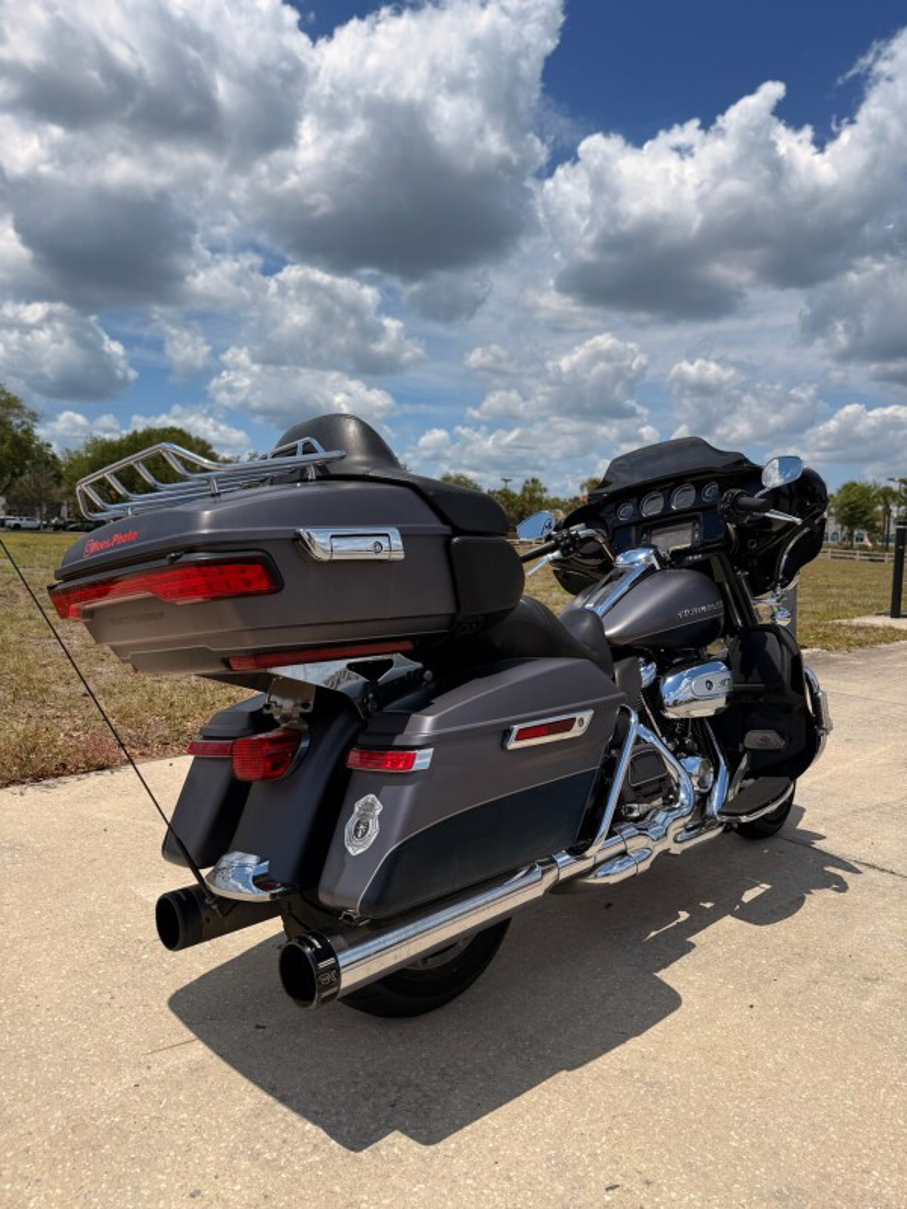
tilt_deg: -4.0
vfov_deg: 71.6
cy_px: 604
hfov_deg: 56.8
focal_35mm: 24
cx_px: 454
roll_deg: -0.5
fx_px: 838
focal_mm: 6.76
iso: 80
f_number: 1.78
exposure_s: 1/6711
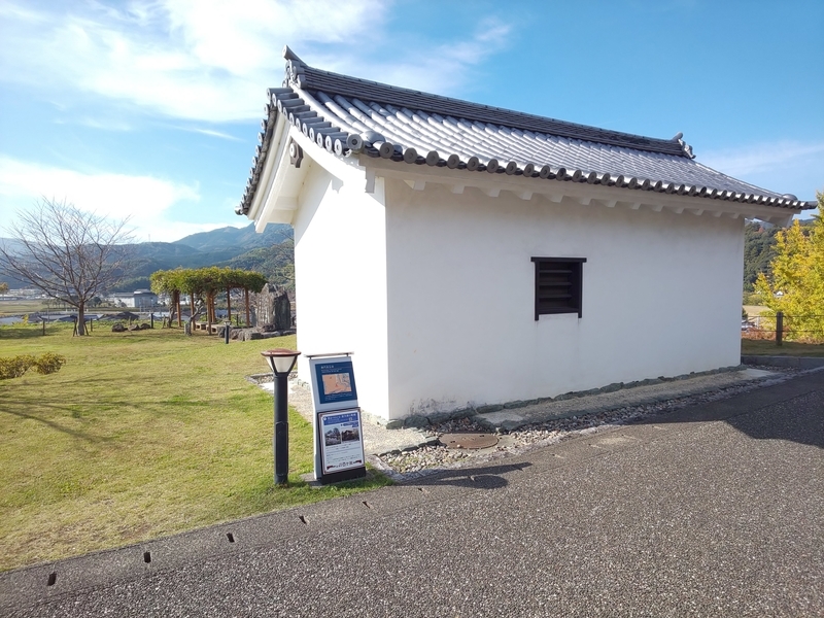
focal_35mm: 20
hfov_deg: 81.7
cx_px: 412
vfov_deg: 66.0
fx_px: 476
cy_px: 309
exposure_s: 1/662
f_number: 1.94
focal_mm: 3.45
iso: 28
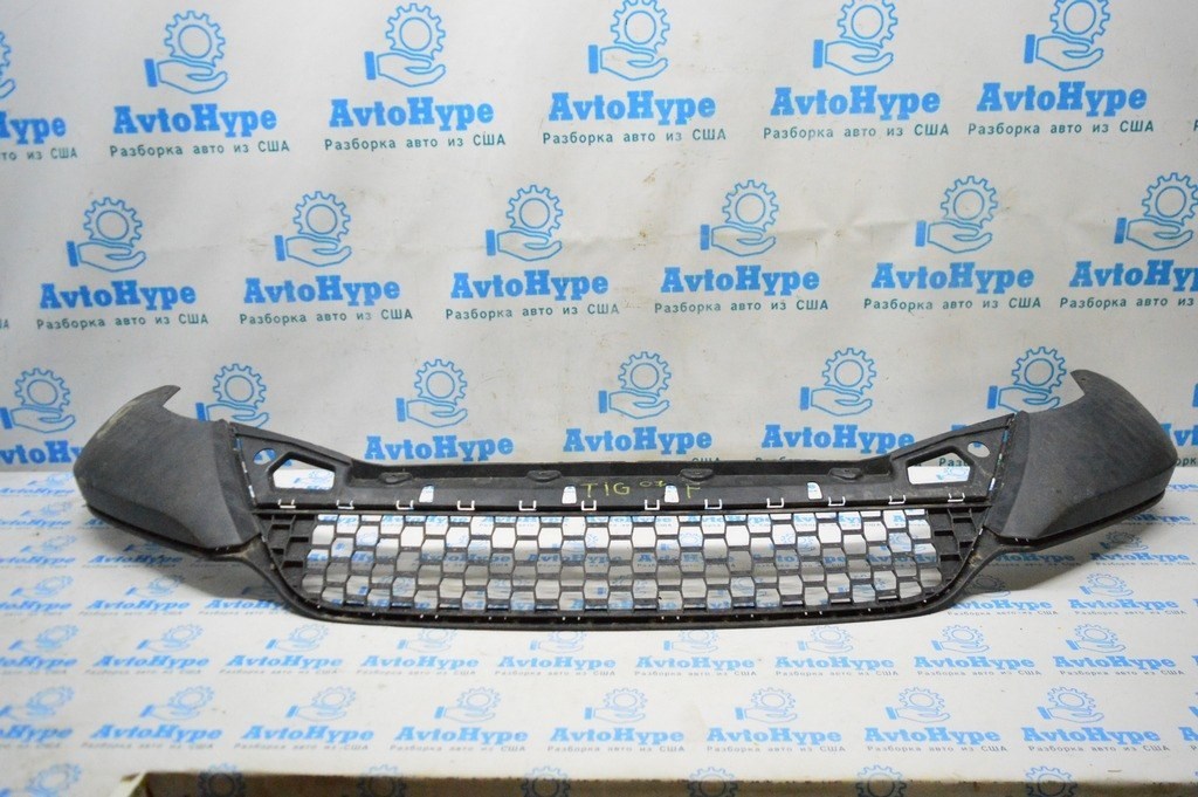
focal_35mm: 27
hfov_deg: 67.4
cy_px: 398
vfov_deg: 47.9
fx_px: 898
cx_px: 599
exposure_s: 1/800
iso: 6400
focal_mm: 18
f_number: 3.5
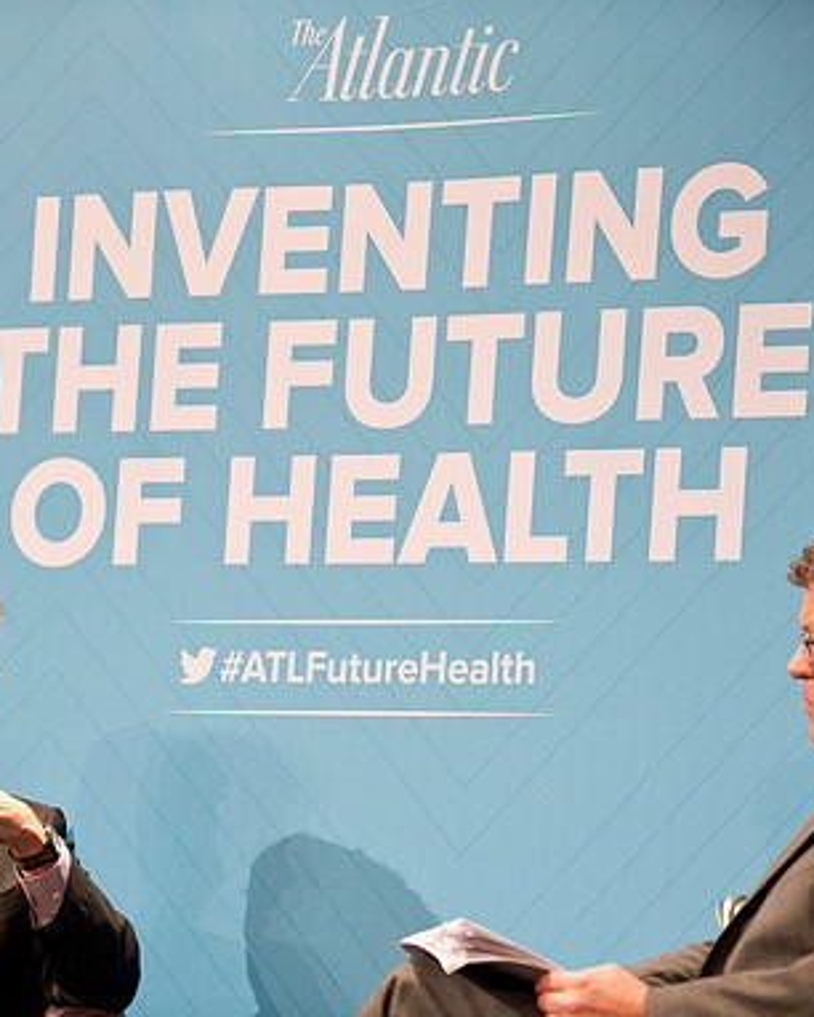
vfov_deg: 10.8
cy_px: 508
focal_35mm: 178
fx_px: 5356
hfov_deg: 8.7
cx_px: 410
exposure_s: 1/200
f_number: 3.2
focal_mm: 125
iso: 2500
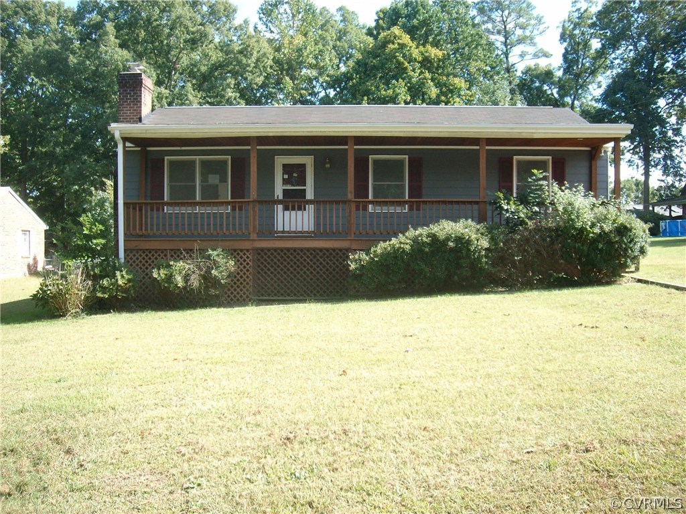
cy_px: 257
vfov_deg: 40.7
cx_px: 343
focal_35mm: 35
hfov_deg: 52.6
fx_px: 694
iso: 80
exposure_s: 1/245
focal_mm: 5.8
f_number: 2.8
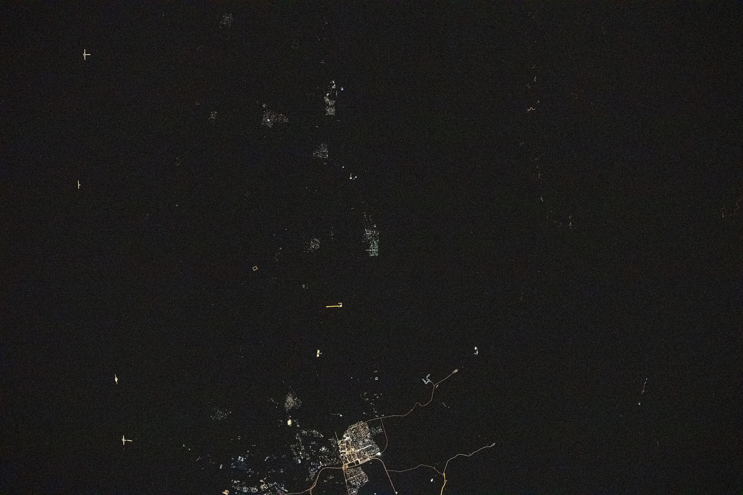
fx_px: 4127
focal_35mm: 200
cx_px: 372
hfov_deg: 10.3
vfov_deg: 6.9
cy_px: 248
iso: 25600
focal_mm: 200
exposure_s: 1/320
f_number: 2
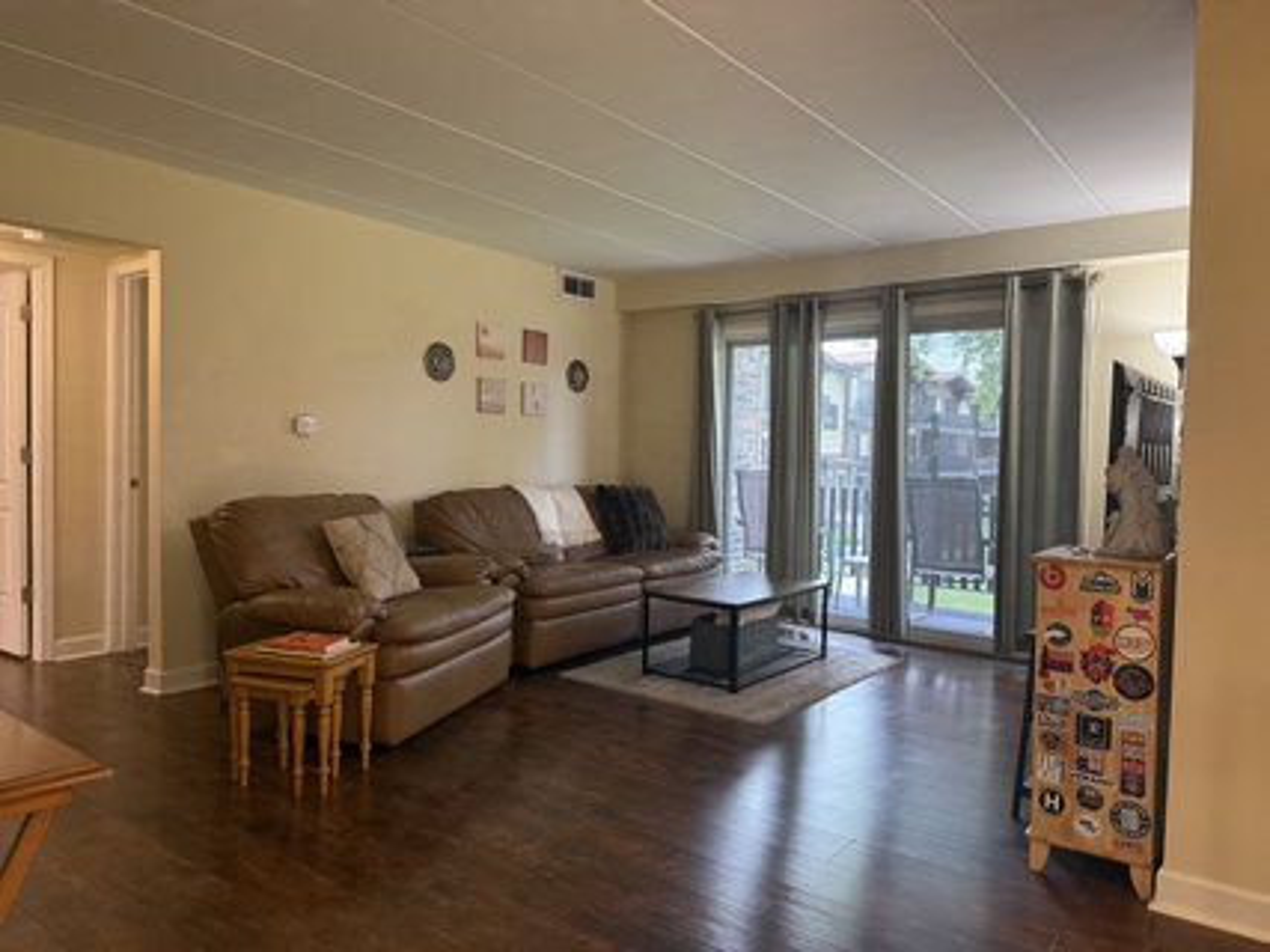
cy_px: 476
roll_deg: -1.4
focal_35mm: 24
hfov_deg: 71.6
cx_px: 635
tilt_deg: -1.8
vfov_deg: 56.8
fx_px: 880
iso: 160
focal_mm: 6.76
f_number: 1.78
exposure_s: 1/60
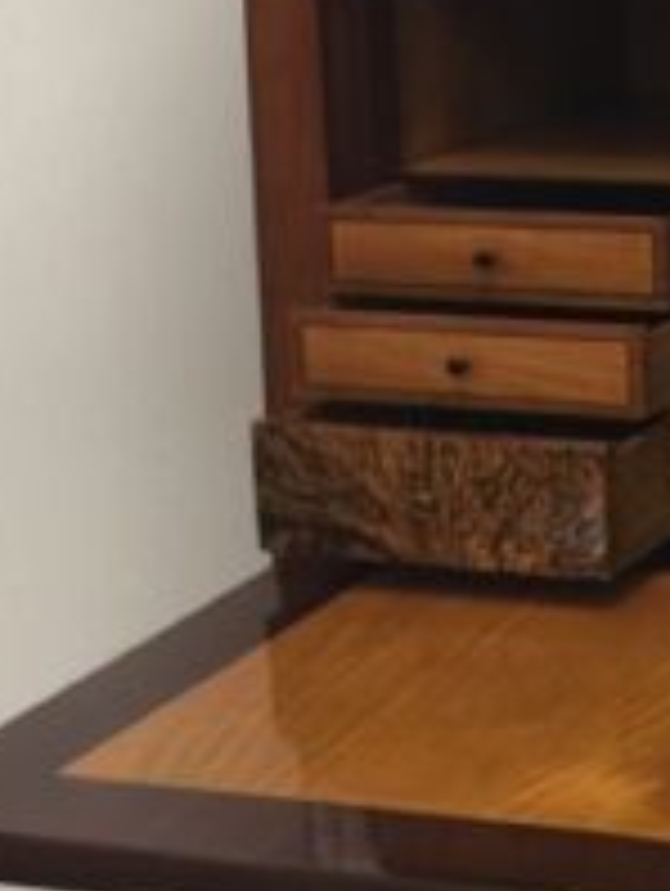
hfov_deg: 12.2
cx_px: 958
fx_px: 3013
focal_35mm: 117
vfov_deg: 16.7
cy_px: 225
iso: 50
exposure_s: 1/17
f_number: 2.2
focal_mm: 4.15
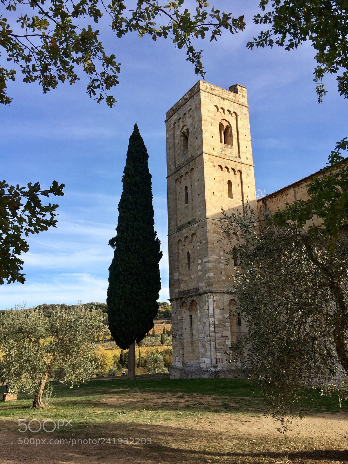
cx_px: 174
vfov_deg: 61.7
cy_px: 232
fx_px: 389
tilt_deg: +15.3
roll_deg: +1.8
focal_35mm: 29
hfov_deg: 48.2
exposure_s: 1/1053
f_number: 2.2
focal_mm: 4.15
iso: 32
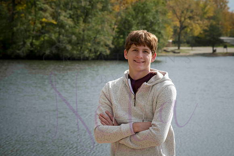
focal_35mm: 120
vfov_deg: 11.4
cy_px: 78
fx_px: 780
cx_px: 117
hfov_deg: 17.1
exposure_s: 1/800
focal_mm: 120
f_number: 11
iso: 800
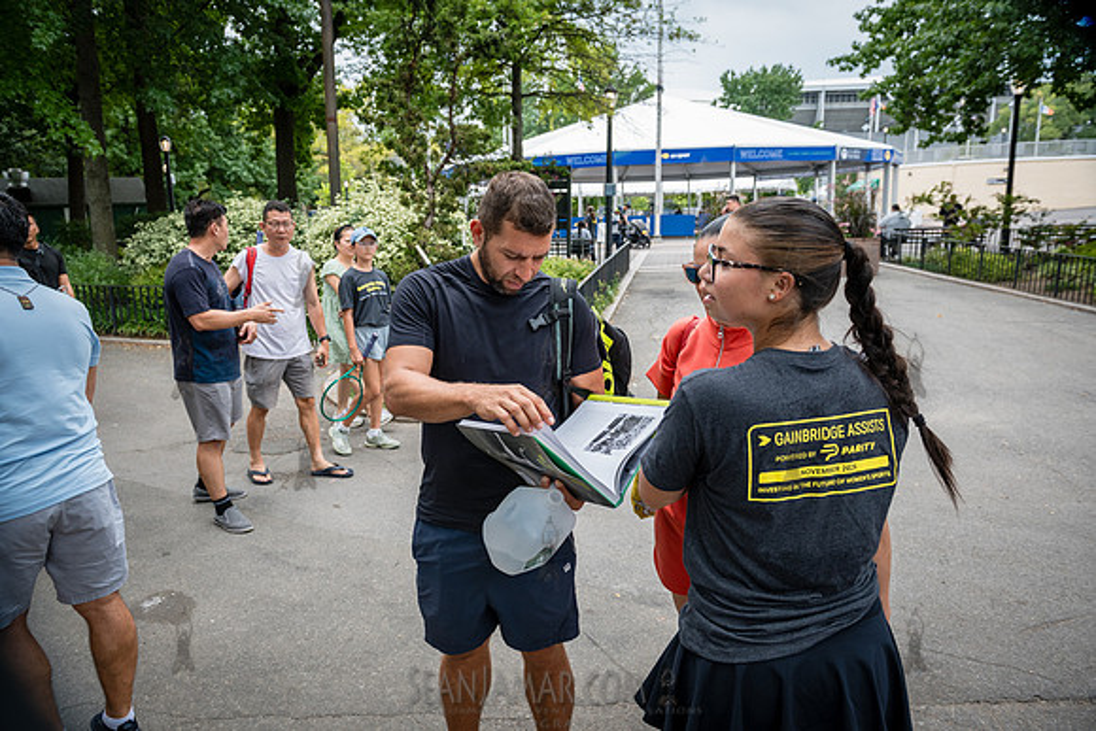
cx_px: 548
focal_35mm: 24
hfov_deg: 73.7
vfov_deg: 53.2
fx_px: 731
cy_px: 366
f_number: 4.5
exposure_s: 1/500
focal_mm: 24
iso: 400
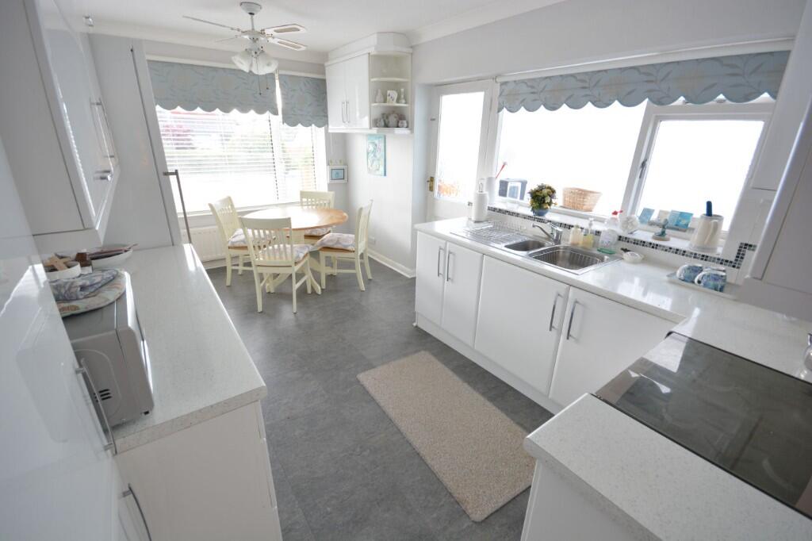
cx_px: 406
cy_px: 270
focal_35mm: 15
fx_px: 338
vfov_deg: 77.3
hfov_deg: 100.4
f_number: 8
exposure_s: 1/20
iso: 400
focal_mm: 10
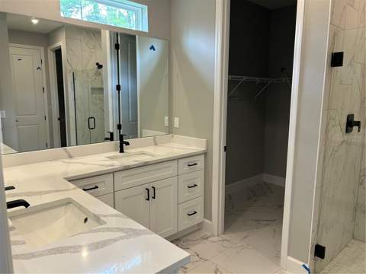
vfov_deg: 53.1
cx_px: 183
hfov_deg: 67.3
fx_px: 275
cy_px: 137
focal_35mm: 26
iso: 100
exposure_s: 1/120
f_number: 1.5
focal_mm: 5.7
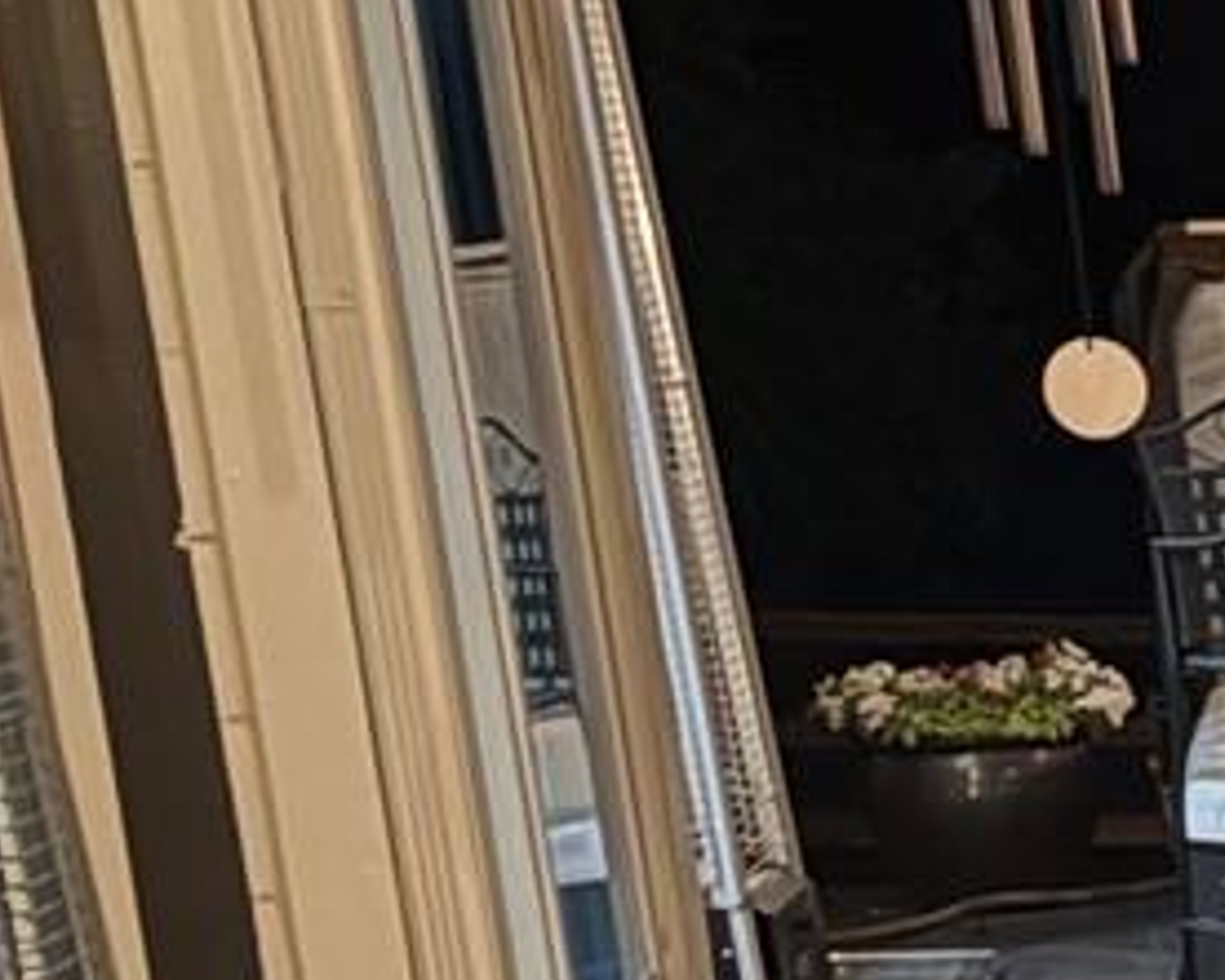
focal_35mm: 147
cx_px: 3258
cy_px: 1583
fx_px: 5331
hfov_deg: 10.6
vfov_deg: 10.1
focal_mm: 5.96
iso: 640
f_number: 1.6
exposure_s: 1/11
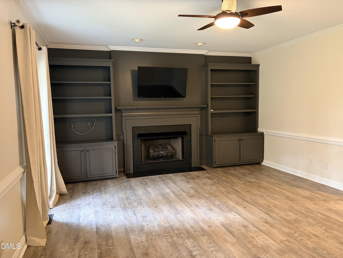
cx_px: 172
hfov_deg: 67.3
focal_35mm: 26
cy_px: 129
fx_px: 258
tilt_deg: -4.9
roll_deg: +1.3
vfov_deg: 53.1
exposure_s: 1/40
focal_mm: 5.96
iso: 400
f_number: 1.6
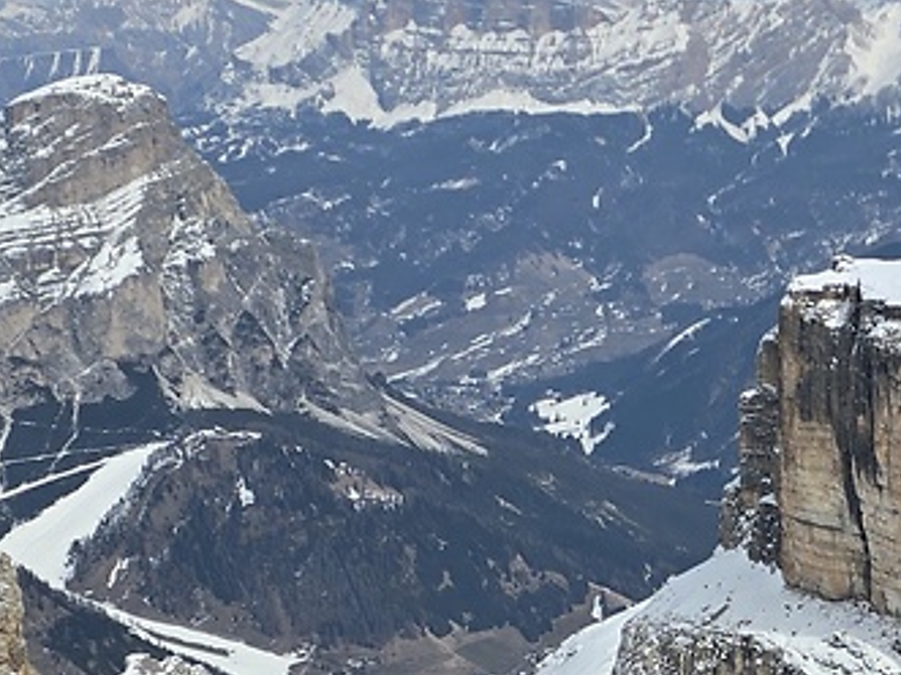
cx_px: 811
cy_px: 887
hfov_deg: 19.3
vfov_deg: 14.2
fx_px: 2602
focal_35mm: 100
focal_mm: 6.3
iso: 12
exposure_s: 1/1915
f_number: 1.7
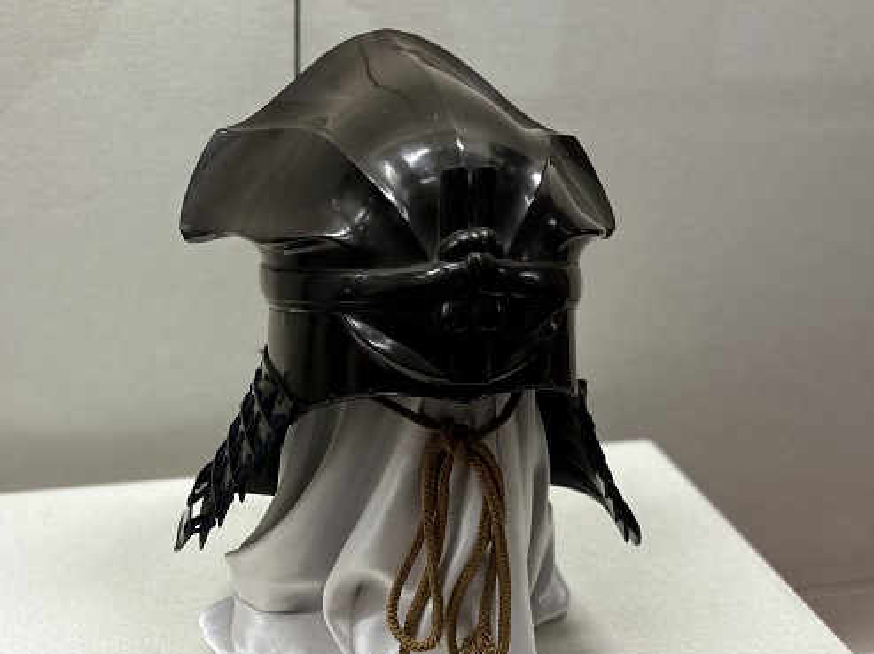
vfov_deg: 33.4
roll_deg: +0.2
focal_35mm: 43
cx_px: 325
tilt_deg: -25.4
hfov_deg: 43.5
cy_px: 400
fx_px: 1085
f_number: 1.5
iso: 125
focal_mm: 5.7
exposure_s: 1/60
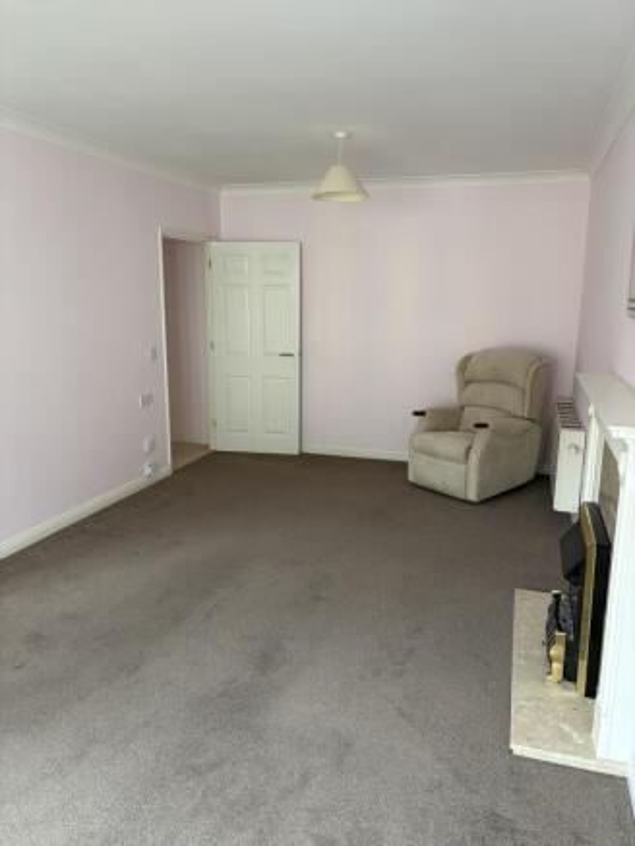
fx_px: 636
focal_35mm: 26
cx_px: 318
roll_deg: -0.3
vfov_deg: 67.3
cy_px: 423
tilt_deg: -11.1
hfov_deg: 53.1
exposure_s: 1/68
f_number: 1.6
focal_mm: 5.96
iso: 125
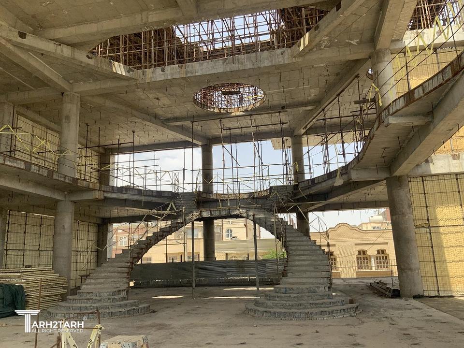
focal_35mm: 29
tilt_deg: +12.0
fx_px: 389
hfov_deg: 61.7
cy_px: 174
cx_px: 232
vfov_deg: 48.2
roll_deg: +2.3
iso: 16
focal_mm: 3
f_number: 1.8
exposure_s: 1/898
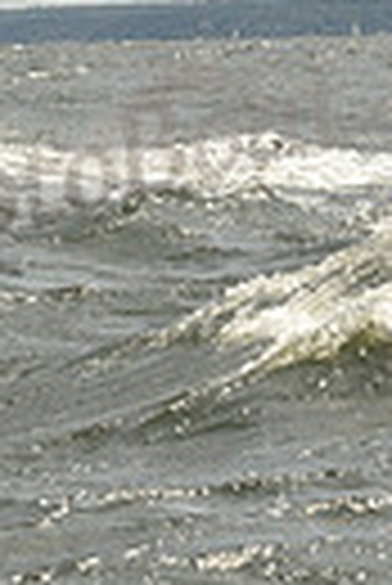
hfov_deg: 4.4
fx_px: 5082
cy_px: -468
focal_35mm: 312
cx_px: -399
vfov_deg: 6.5
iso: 250
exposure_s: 1/800
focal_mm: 70
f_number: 11
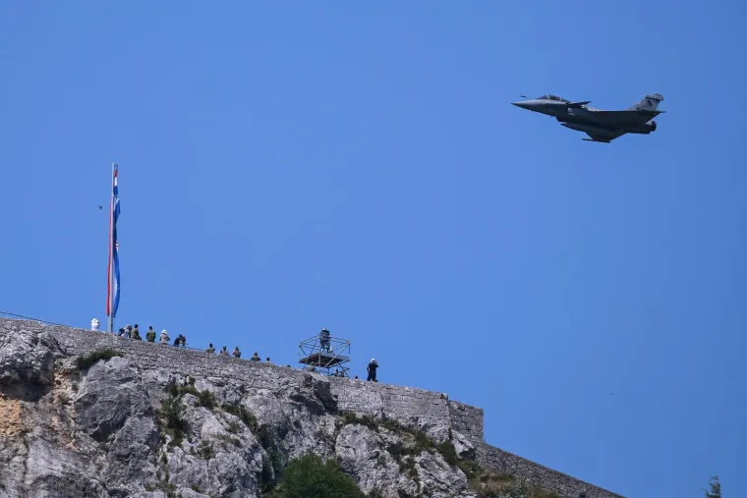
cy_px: 249
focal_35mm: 255
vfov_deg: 5.4
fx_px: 5292
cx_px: 374
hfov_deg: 8.1
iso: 250
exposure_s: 1/8000
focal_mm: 170
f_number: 2.8
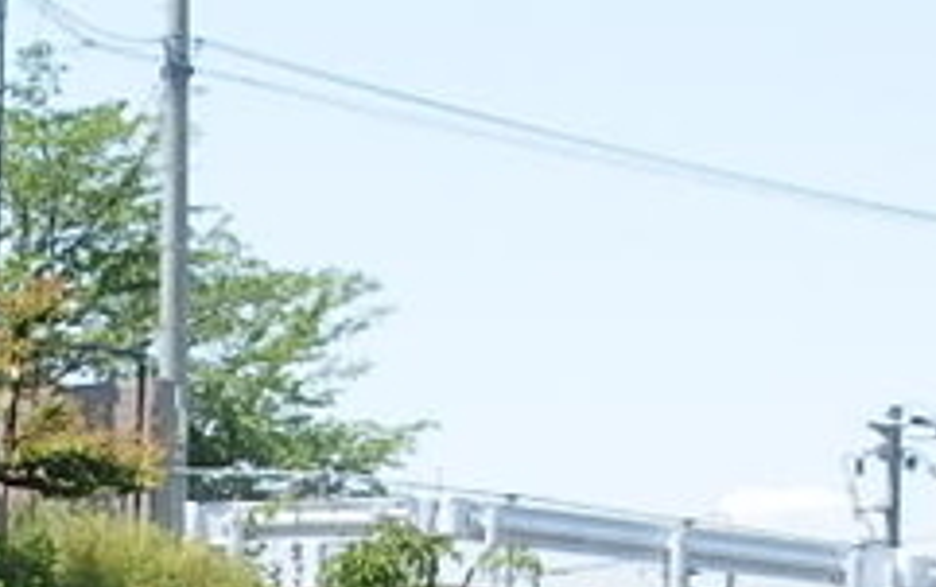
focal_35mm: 137
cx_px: -808
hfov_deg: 13.5
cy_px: 844
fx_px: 3497
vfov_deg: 9.4
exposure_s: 1/640
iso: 100
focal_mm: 4.7
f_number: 3.5
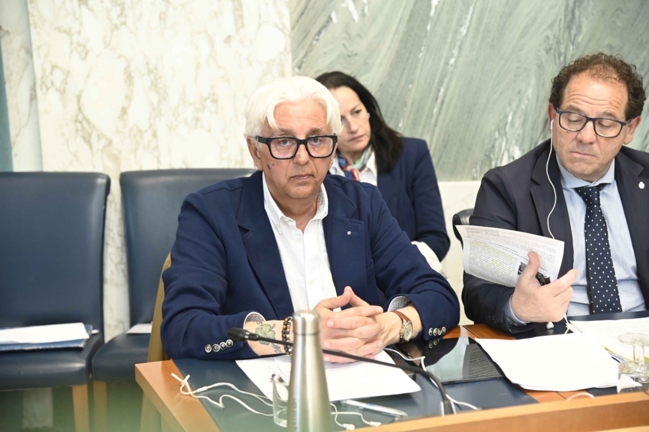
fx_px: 1351
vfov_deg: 18.1
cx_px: 324
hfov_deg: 27.0
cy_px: 216
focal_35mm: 75
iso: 2500
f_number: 4
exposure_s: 1/125
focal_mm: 75
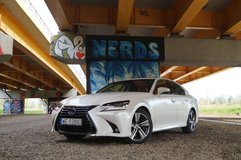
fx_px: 261
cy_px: 80
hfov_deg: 49.6
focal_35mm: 39
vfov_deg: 34.1
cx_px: 120
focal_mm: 26
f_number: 4.5
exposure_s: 1/80
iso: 100
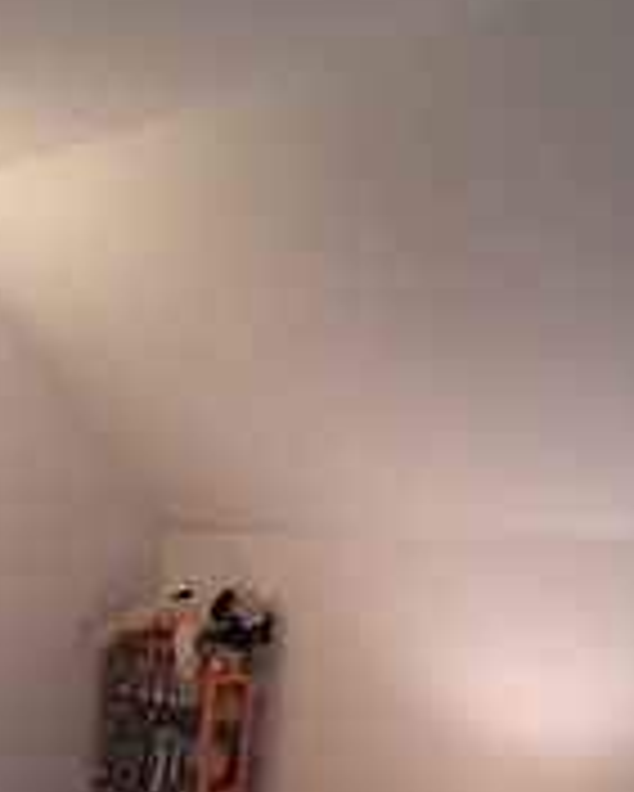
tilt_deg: -12.3
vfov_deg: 22.6
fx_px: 1804
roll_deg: -2.1
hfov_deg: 19.3
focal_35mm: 77
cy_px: 972
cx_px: -18
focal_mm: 4.15
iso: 32
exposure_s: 1/15
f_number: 2.2
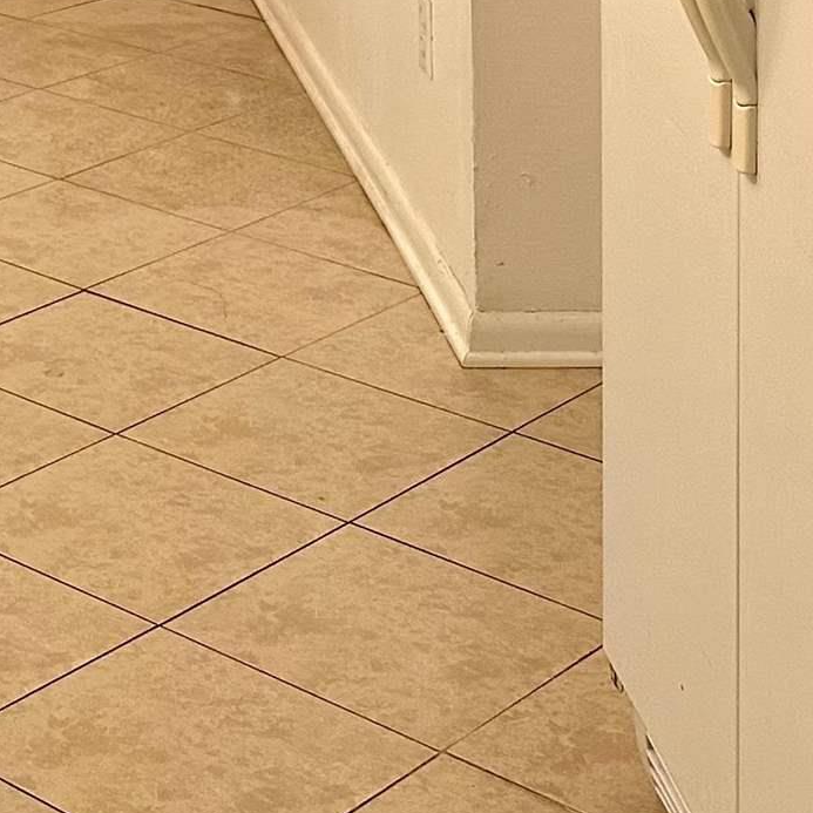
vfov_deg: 16.6
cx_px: -323
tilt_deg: -3.2
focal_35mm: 94
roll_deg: +1.7
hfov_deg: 17.1
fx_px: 2498
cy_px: -447
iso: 160
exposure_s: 1/120
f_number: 1.78
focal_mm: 6.86
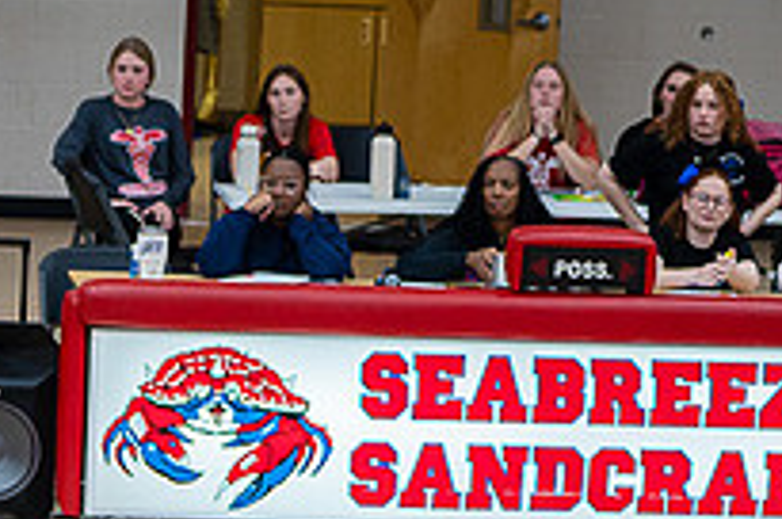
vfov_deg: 4.0
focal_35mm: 340
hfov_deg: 6.1
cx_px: 72
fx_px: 7374
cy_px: 725
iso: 1250
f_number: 4.8
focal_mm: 120
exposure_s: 1/320
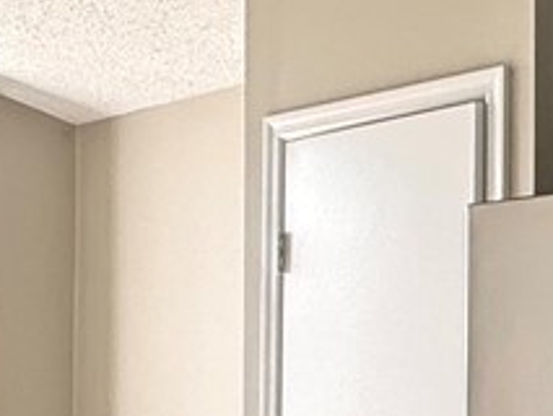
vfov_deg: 13.9
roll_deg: -0.4
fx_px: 1678
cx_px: 86
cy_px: 393
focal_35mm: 105
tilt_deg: +0.0
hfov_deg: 18.5
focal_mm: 2.22
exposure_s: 1/443
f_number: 2.2
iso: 40
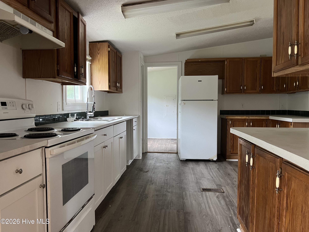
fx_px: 232
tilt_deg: -4.2
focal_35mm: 26
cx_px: 154
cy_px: 116
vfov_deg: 53.1
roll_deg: -0.4
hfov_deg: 67.3
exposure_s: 1/60
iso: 320
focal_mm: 5.7
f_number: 1.5
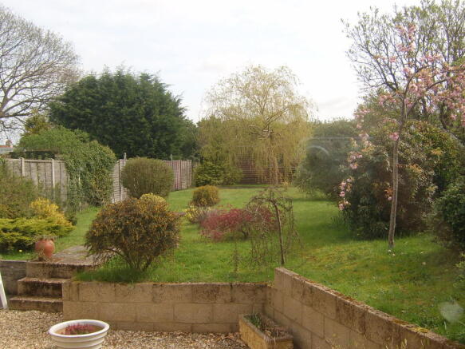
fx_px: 416
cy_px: 174
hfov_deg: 58.4
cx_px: 232
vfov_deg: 45.4
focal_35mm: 31
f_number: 5.6
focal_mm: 8.13
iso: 50
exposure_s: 1/125
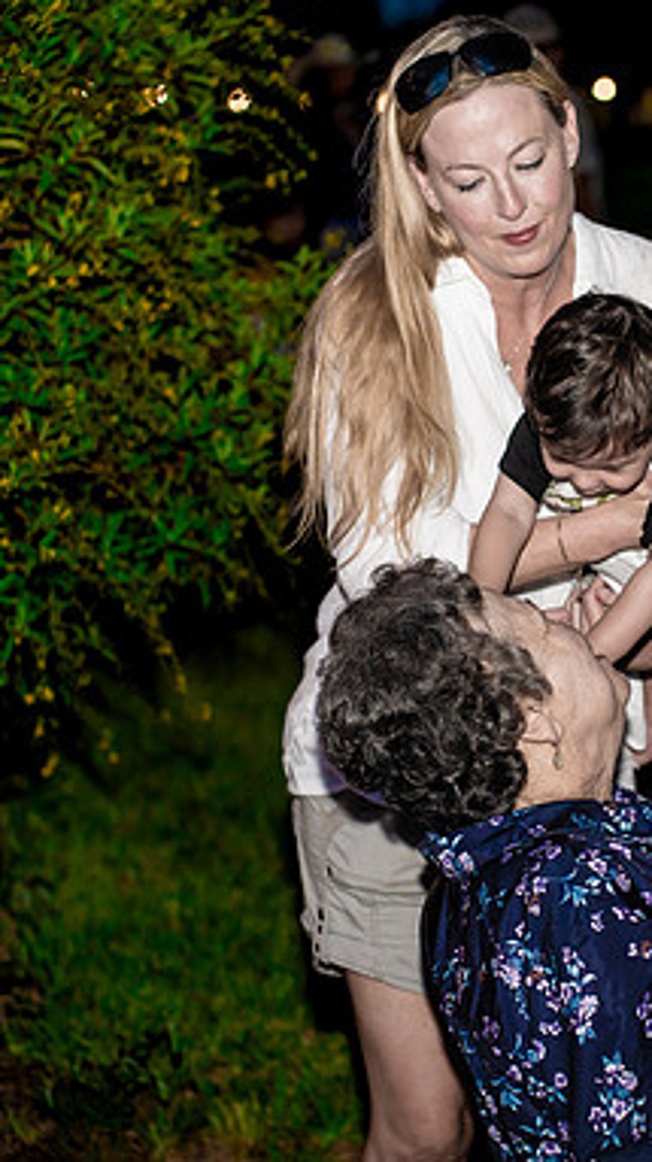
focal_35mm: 119
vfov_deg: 18.0
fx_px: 3663
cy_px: 578
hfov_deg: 10.1
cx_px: 588
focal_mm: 75
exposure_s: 1/200
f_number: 3.2
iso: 2000
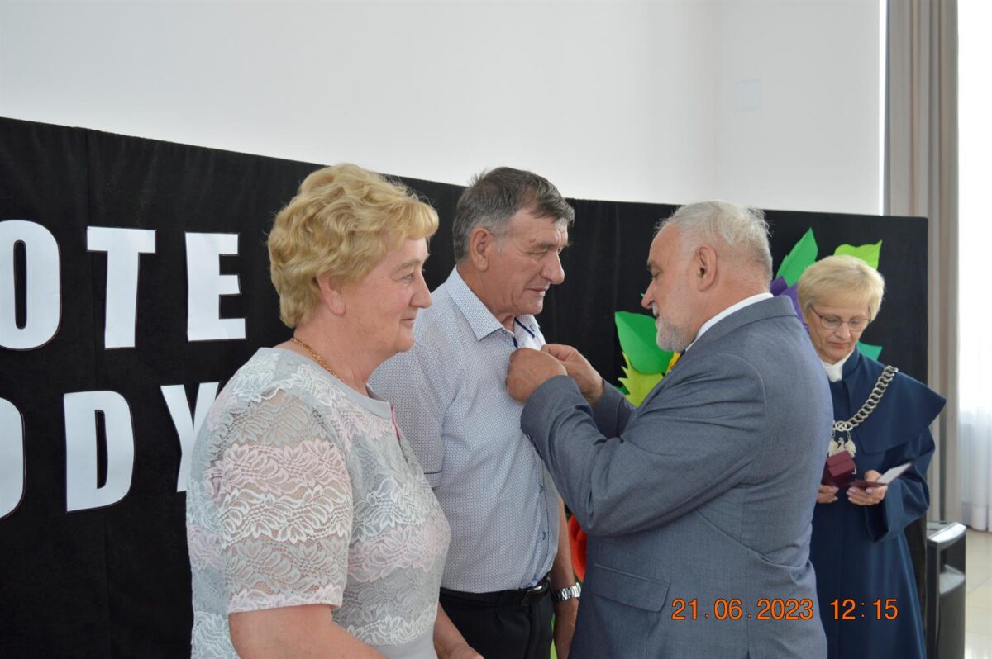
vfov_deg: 35.4
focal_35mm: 38
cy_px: 330
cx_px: 496
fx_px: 1032
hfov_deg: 51.3
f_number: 5.6
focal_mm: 25
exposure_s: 1/125
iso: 400
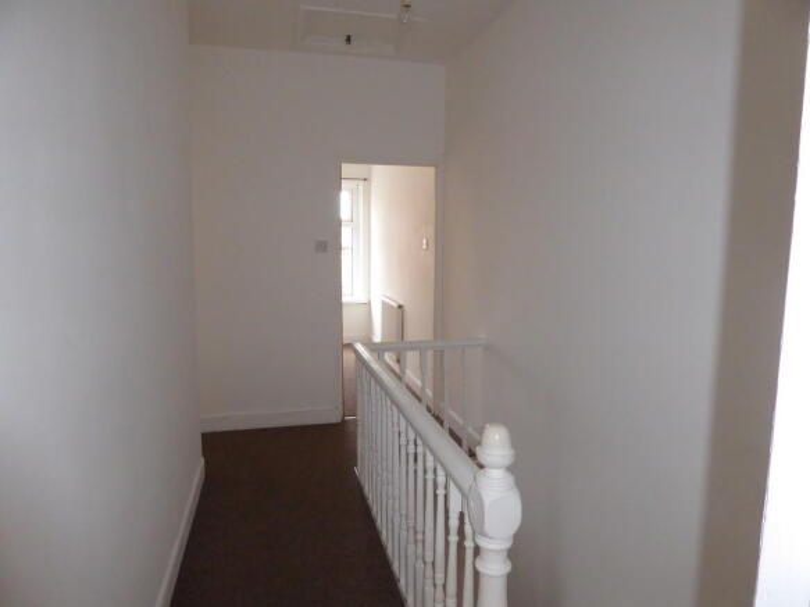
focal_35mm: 25
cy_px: 304
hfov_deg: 69.4
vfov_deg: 54.9
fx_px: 585
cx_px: 405
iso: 500
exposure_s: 1/125
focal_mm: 4.3
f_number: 3.3
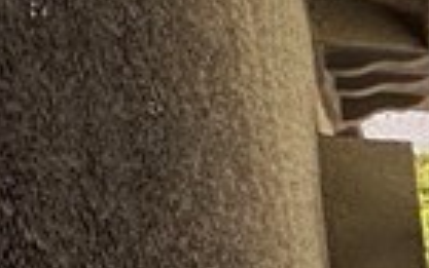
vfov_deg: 11.4
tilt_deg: -4.6
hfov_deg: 9.3
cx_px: 1546
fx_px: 1275
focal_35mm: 109
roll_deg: +1.4
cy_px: 422
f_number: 2.2
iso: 40
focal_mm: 2.22
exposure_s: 1/779
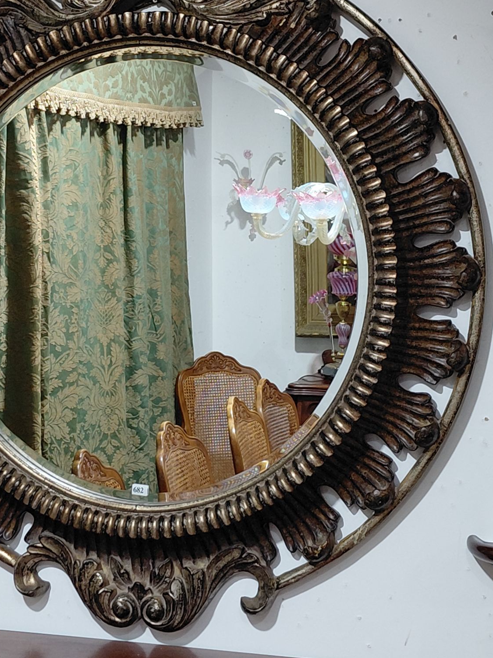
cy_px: 271
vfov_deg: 53.7
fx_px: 646
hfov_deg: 41.2
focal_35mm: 34
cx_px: 161
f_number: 1.8
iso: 125
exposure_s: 1/100
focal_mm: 4.69
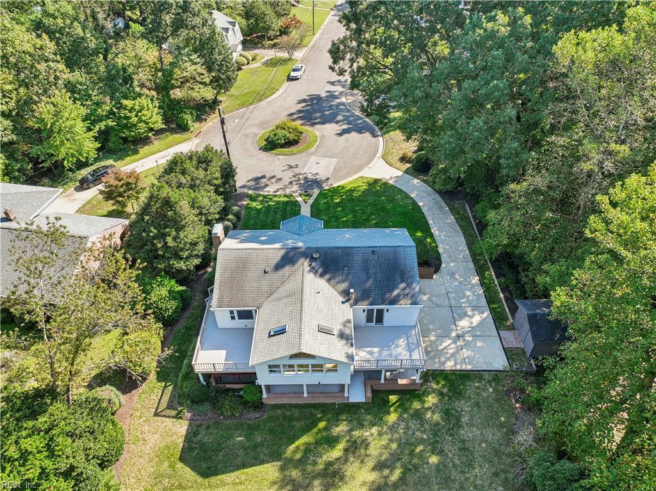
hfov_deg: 71.6
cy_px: 246
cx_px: 328
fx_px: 455
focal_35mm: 24
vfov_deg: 56.8
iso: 130
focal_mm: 12.3
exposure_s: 1/500
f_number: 2.8
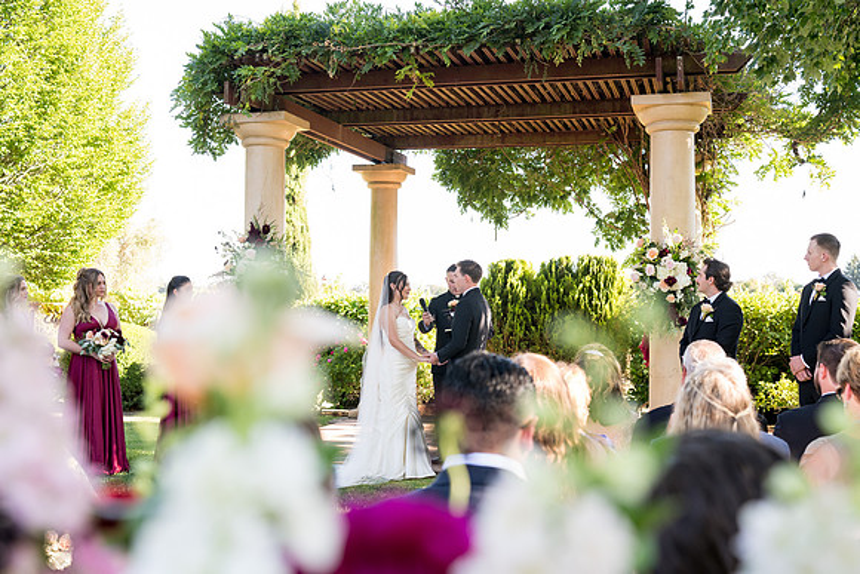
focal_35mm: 44
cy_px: 287
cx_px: 430
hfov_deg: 44.5
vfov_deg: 30.5
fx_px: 1051
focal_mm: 44
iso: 800
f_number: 4
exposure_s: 1/400
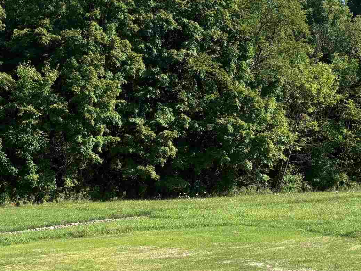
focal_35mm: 77
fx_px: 803
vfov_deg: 18.9
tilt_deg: -5.3
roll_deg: -1.8
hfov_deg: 24.9
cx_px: 72
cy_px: 225
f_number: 1.6
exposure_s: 1/1695
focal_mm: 5.96
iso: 50
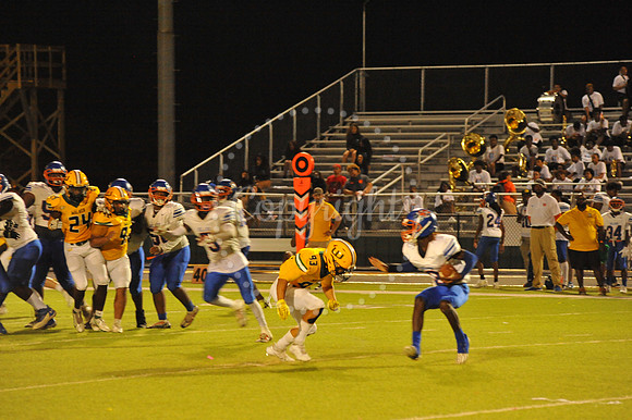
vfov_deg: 6.9
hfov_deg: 10.3
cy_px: 210
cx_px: 316
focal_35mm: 200
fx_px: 3509
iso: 6400
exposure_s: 1/200
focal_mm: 200
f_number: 5.6
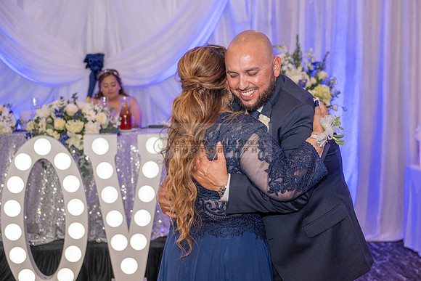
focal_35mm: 60
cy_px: 140
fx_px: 702
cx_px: 210
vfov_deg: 22.6
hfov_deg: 33.4
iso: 1600
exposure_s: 1/200
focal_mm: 60
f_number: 4
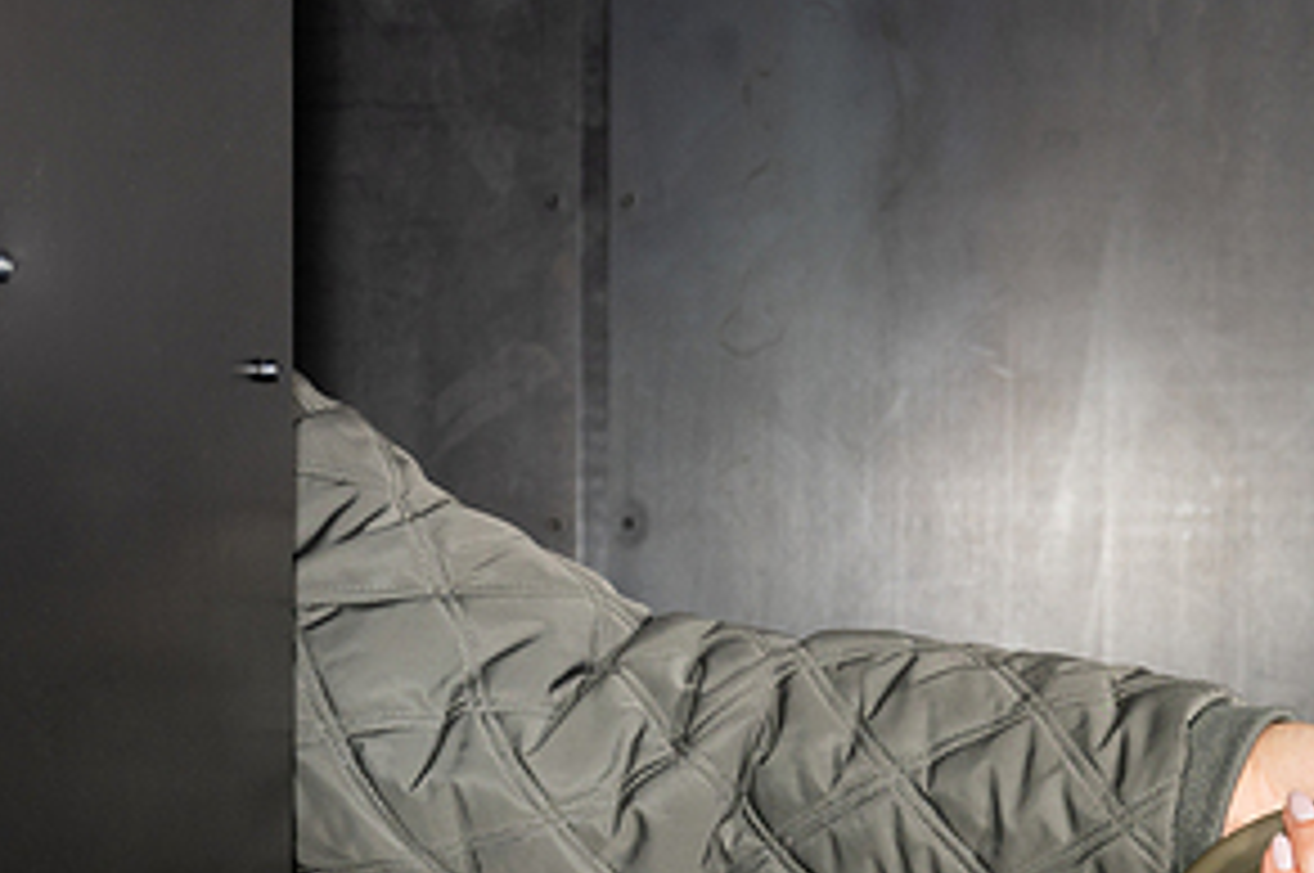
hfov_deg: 19.0
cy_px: 1102
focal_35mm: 107
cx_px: 956
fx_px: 3901
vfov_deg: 12.4
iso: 400
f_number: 5.6
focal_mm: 36
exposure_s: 1/250
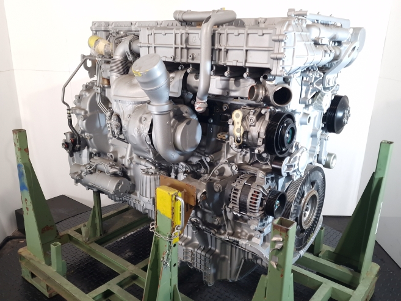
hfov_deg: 63.4
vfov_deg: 49.7
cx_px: 198
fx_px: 324
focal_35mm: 28
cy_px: 159
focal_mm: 6.4
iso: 100
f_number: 1.8
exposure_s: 1/50
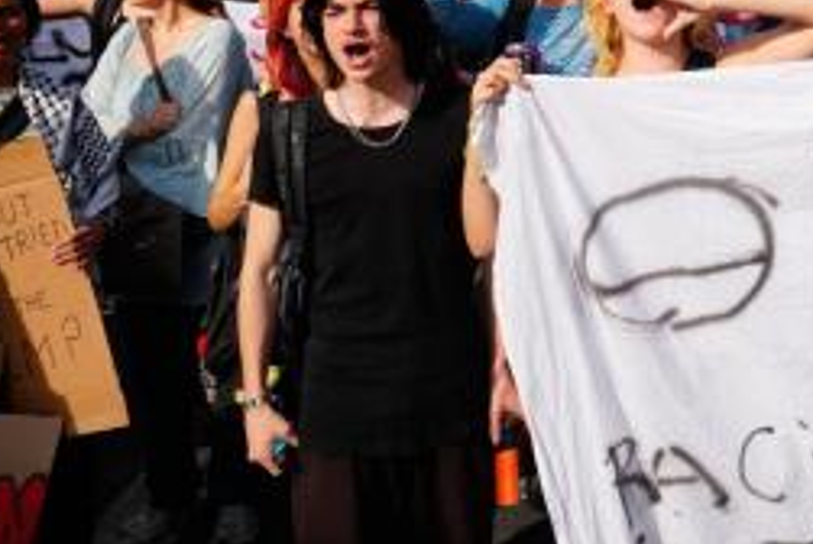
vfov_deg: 20.3
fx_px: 1424
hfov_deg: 28.0
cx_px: 965
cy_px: -110
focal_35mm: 63
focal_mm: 24
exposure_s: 1/800
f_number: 7.1
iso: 320
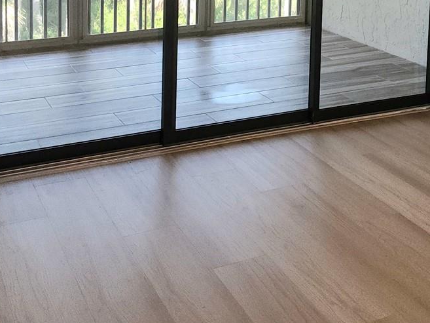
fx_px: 696
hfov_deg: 34.2
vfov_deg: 24.2
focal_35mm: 56
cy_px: -41
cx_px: 264
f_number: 1.8
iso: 250
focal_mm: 6.4
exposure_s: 1/120
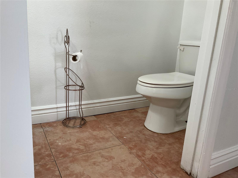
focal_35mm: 29
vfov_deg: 48.2
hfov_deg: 61.7
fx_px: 199
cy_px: 89
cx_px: 119
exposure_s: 1/120
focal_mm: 3
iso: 64
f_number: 1.8
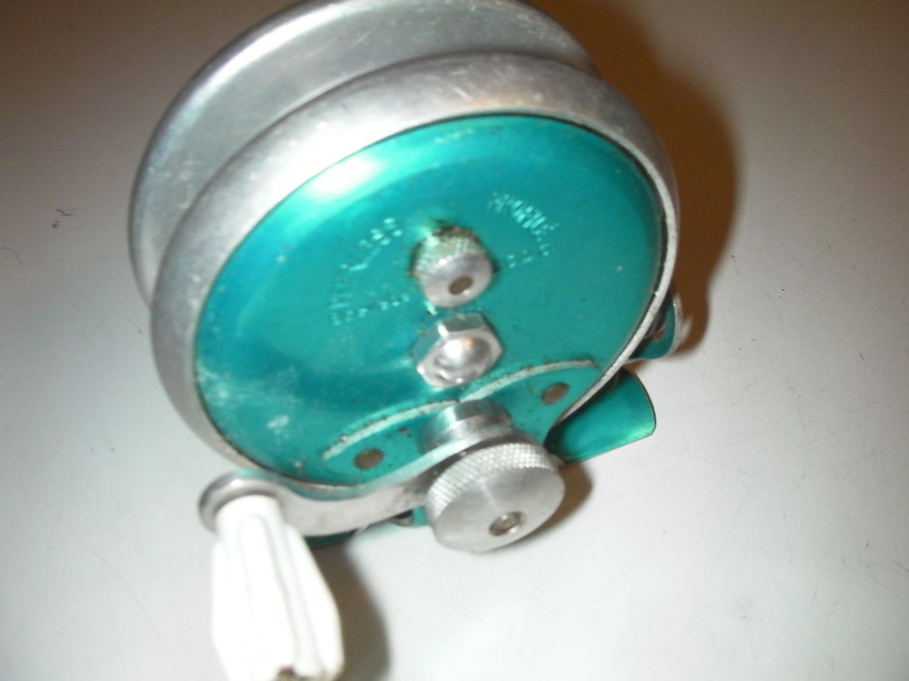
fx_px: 998
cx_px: 454
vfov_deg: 37.7
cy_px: 340
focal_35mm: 38
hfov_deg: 49.0
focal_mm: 6.3
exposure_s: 1/30
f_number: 5.6
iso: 200
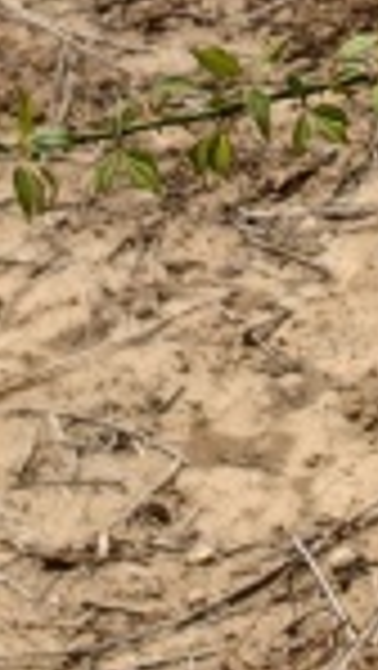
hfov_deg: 5.5
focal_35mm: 210
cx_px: 1076
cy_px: -780
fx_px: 3736
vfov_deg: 9.4
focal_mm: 5.75
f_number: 2
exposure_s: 1/4184
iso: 50
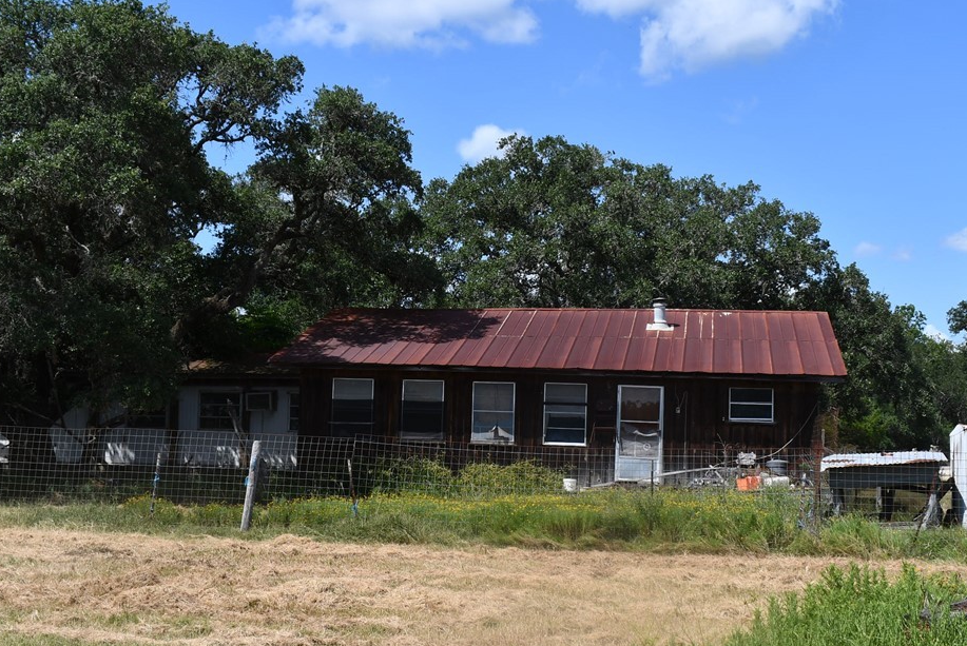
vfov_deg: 26.0
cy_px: 329
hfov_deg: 38.2
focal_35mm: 52
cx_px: 507
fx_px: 1398
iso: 100
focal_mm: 22
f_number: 9
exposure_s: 1/320
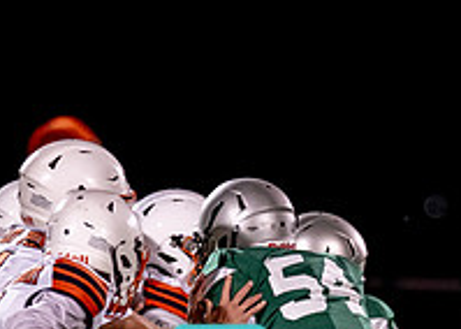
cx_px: 276
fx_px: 10471
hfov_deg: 2.5
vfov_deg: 1.8
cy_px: 443
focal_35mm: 800
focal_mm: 135
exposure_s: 1/1250
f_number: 1.8
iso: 1600
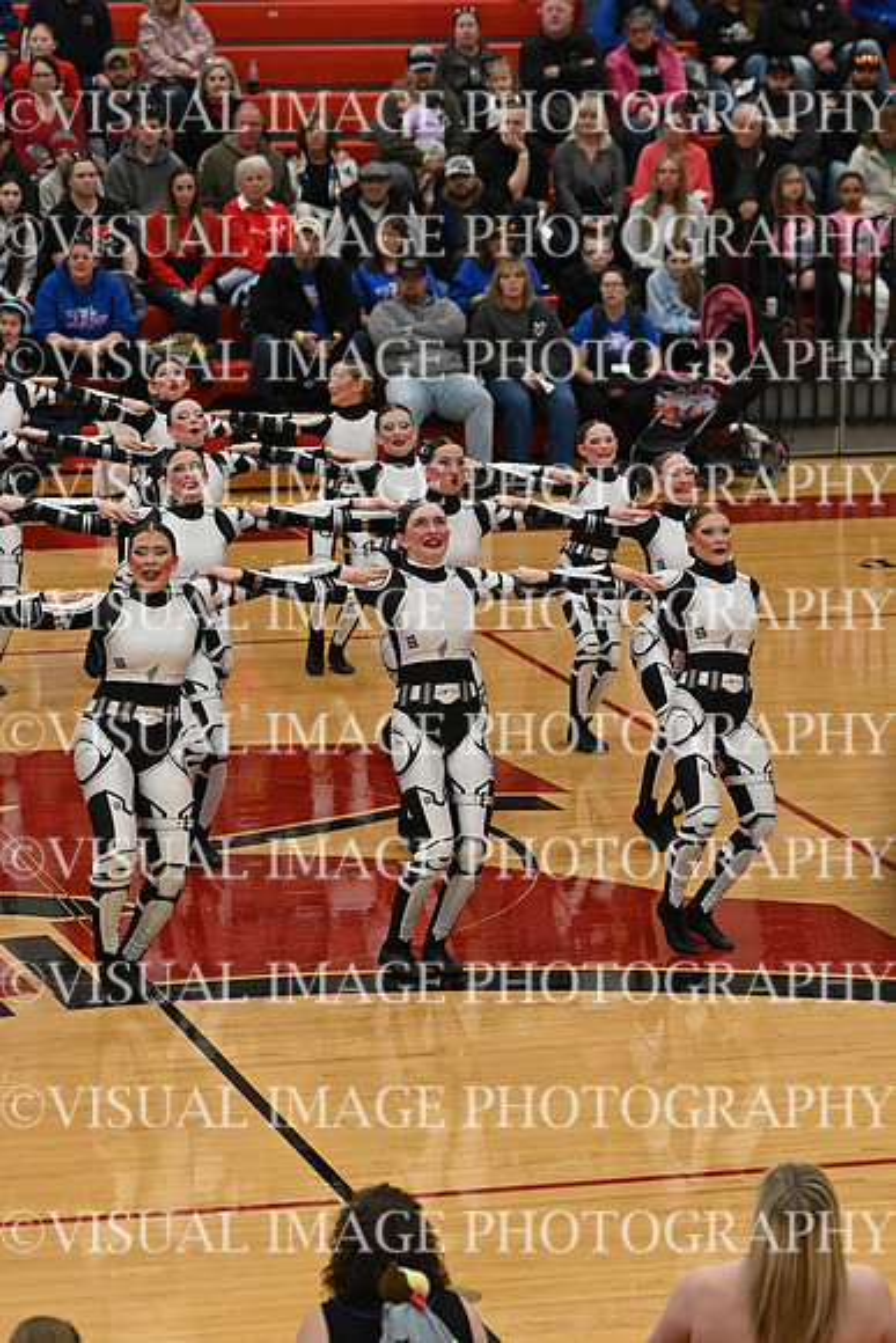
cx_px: 448
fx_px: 5037
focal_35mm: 135
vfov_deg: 15.2
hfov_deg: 10.2
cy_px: 672
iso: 3200
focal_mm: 90
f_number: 4
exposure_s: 1/400
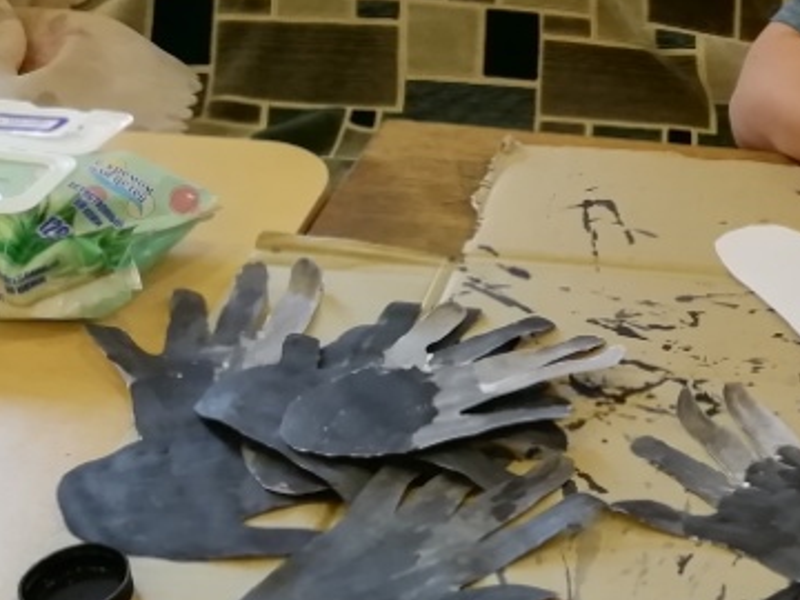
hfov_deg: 22.5
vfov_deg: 19.8
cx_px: 1133
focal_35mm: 74
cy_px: 193
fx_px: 1710
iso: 80
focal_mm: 3.21
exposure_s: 1/33.3
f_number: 2.2
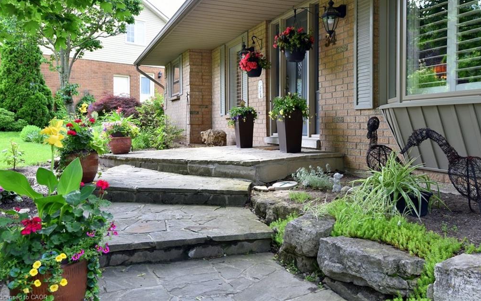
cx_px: 241
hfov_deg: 61.2
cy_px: 139
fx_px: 406
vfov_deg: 40.6
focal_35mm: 31
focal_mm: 30
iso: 500
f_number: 7.1
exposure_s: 1/200
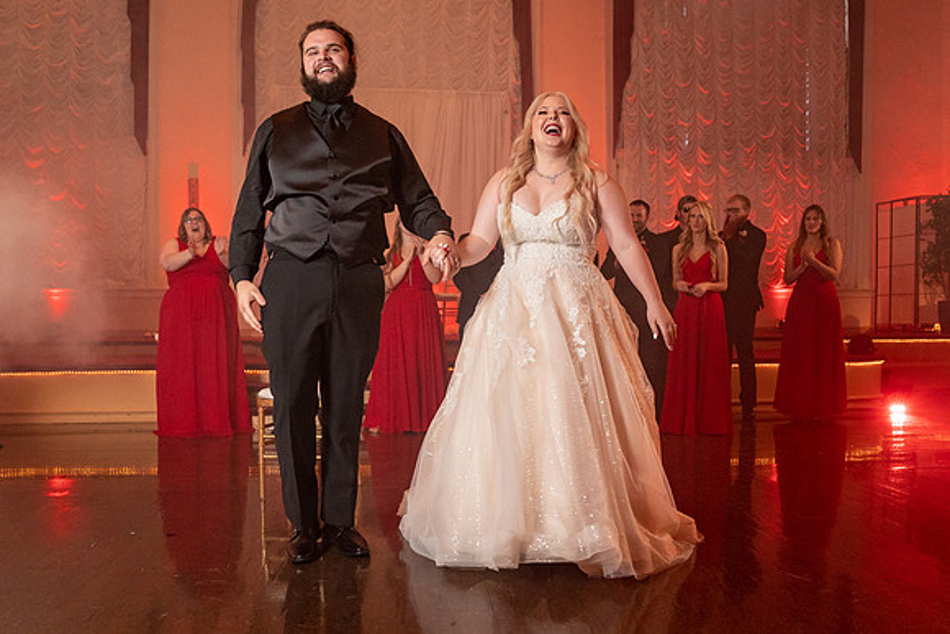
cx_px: 507
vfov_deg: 43.1
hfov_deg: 61.4
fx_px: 800
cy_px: 363
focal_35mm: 30
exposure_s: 1/200
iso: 2000
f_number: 4
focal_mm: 24
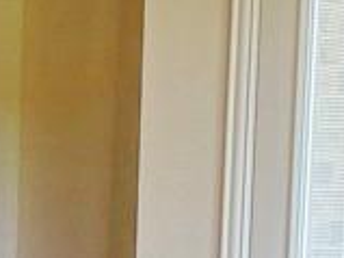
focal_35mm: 161
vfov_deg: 8.9
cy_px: 410
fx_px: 1599
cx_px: -312
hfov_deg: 11.3
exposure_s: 1/120
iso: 40
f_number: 1.6
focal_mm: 5.1
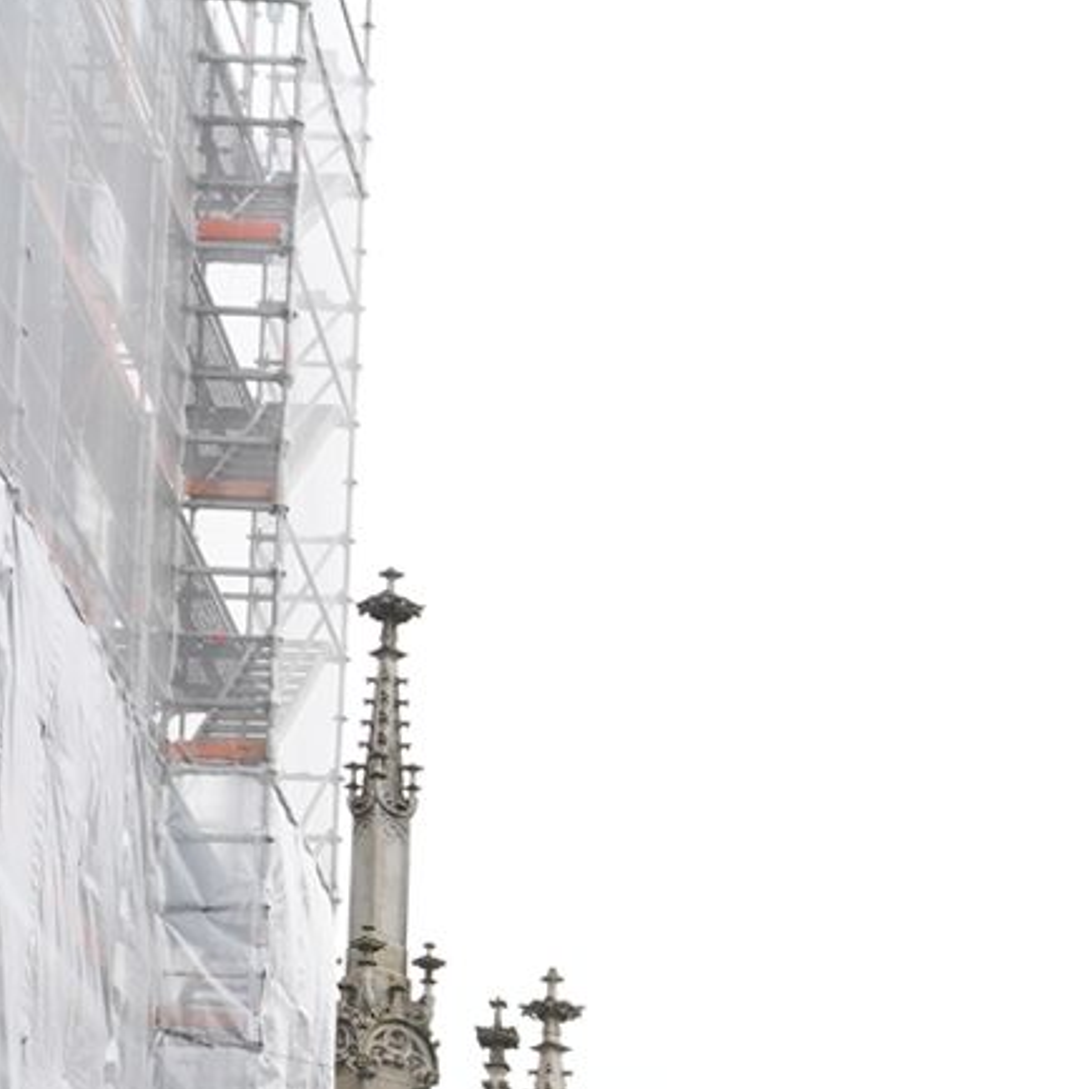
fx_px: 3346
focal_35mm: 94
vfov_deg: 16.9
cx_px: 1370
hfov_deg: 17.5
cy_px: 1576
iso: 800
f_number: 11
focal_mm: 24
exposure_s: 1/100
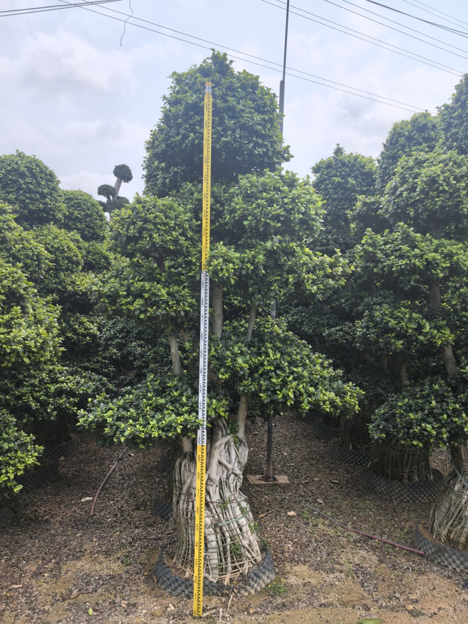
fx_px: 487
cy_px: 312
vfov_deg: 65.3
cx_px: 234
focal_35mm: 27
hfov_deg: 51.3
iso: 50
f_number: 2
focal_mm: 5.75
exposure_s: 1/5464
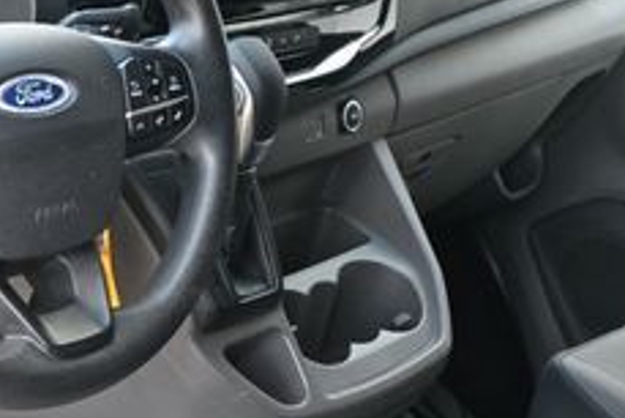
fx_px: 1419
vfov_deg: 16.7
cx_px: -49
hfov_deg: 23.4
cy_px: 309
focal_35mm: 82
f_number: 3.8
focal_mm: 19.5
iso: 640
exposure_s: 1/125
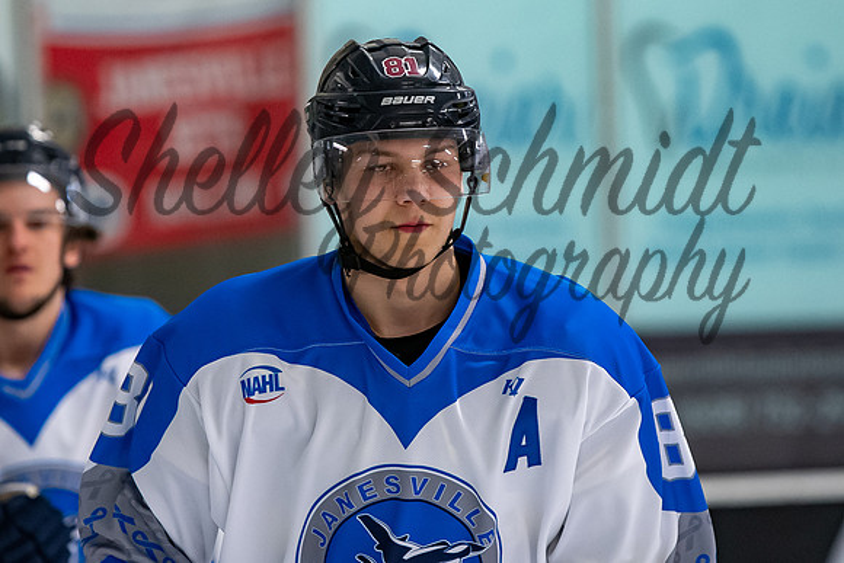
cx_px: 411
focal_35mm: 399
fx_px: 9357
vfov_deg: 3.4
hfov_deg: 5.2
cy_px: 192
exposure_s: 1/800
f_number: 3.2
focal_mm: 195
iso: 2000
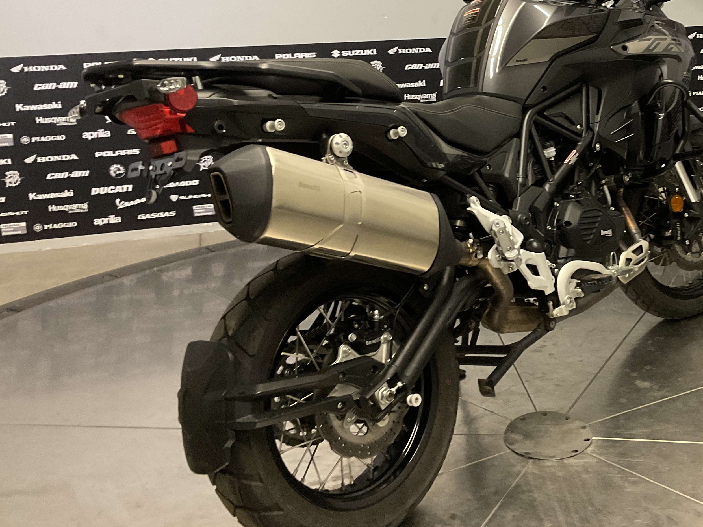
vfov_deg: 30.7
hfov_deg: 39.3
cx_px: 533
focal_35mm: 47
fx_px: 955
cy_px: 176
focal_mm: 3
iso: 200
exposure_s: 1/40
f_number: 1.8
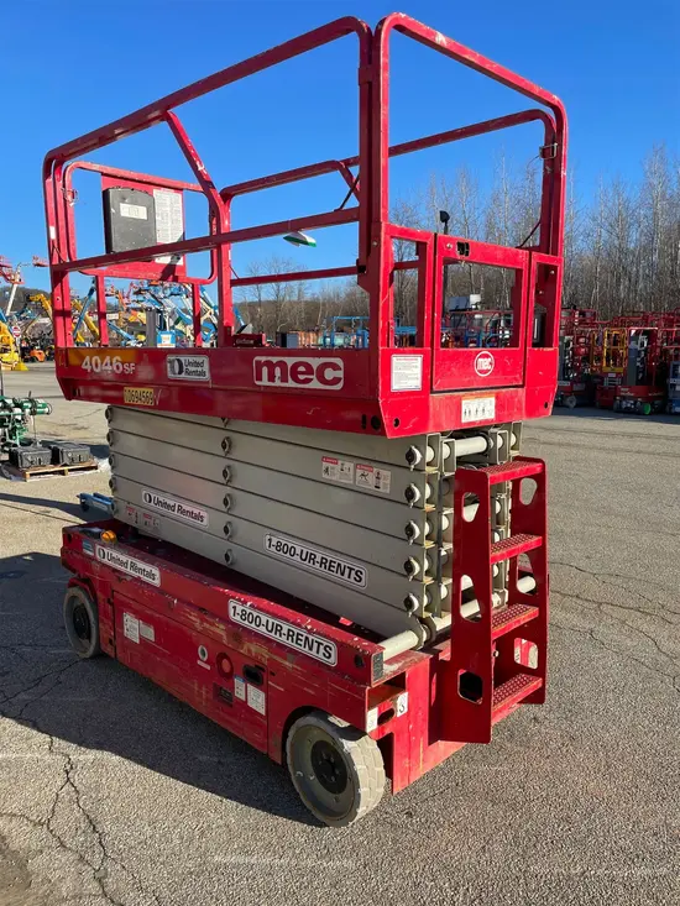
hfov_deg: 53.1
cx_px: 340
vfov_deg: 67.3
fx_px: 681
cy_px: 453
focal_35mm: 26
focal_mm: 4.2
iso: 32
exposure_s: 1/2020
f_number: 1.6
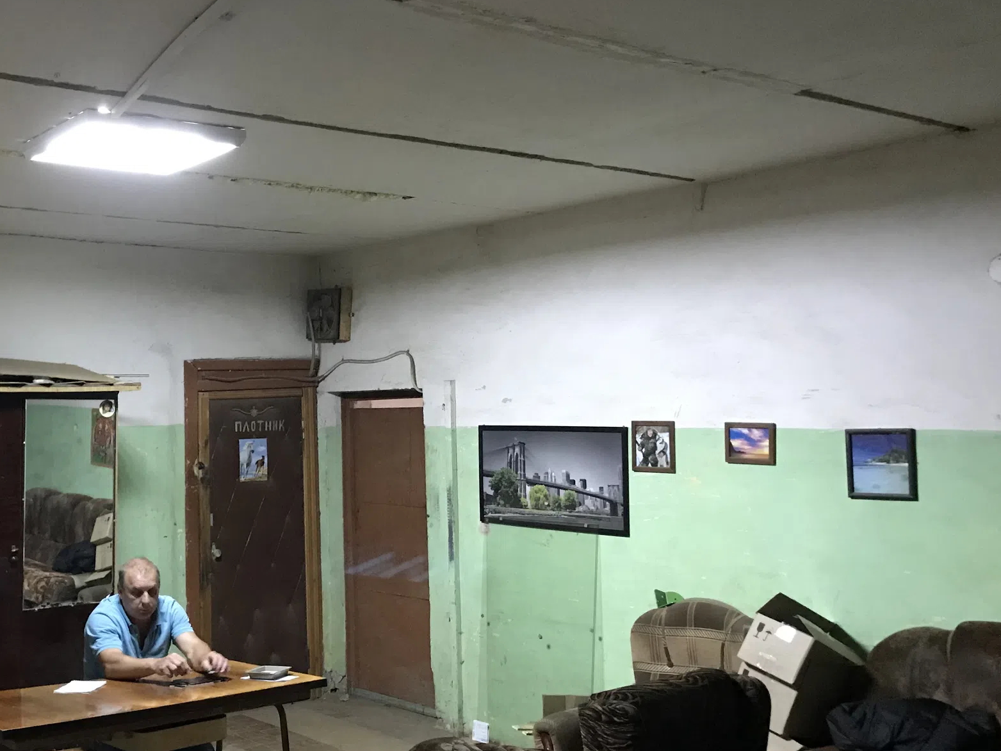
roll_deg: +1.5
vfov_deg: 33.6
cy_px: 372
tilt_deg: +4.5
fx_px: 1243
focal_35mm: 43
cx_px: 271
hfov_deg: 42.7
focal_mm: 3.99
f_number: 1.8
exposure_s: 1/7
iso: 100
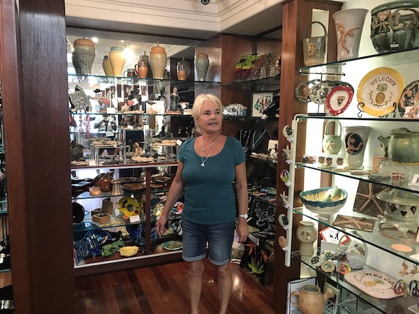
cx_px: 210
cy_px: 157
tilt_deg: -8.2
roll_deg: -0.8
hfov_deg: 63.4
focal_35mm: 28
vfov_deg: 49.7
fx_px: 339
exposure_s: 1/17
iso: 40
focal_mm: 3.99
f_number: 1.8
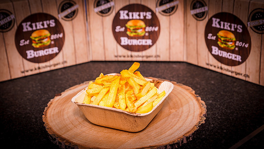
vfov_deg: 20.3
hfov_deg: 35.4
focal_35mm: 59
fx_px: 414
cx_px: 130
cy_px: 83
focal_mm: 50
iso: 100
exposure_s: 1/250
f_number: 4
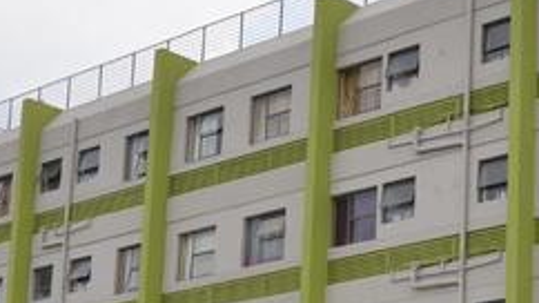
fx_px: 1629
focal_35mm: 114
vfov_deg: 10.5
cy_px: 348
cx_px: 363
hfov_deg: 18.7
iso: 100
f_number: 7.1
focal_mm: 22
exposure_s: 1/250
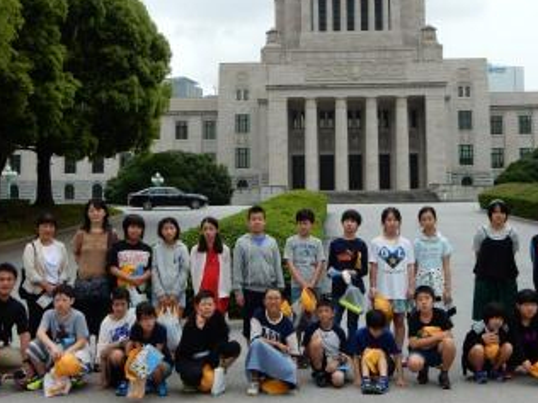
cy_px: 167
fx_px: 793
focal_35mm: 51
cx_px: 306
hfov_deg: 37.4
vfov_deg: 28.5
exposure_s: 1/500
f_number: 4
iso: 125
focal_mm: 6.4
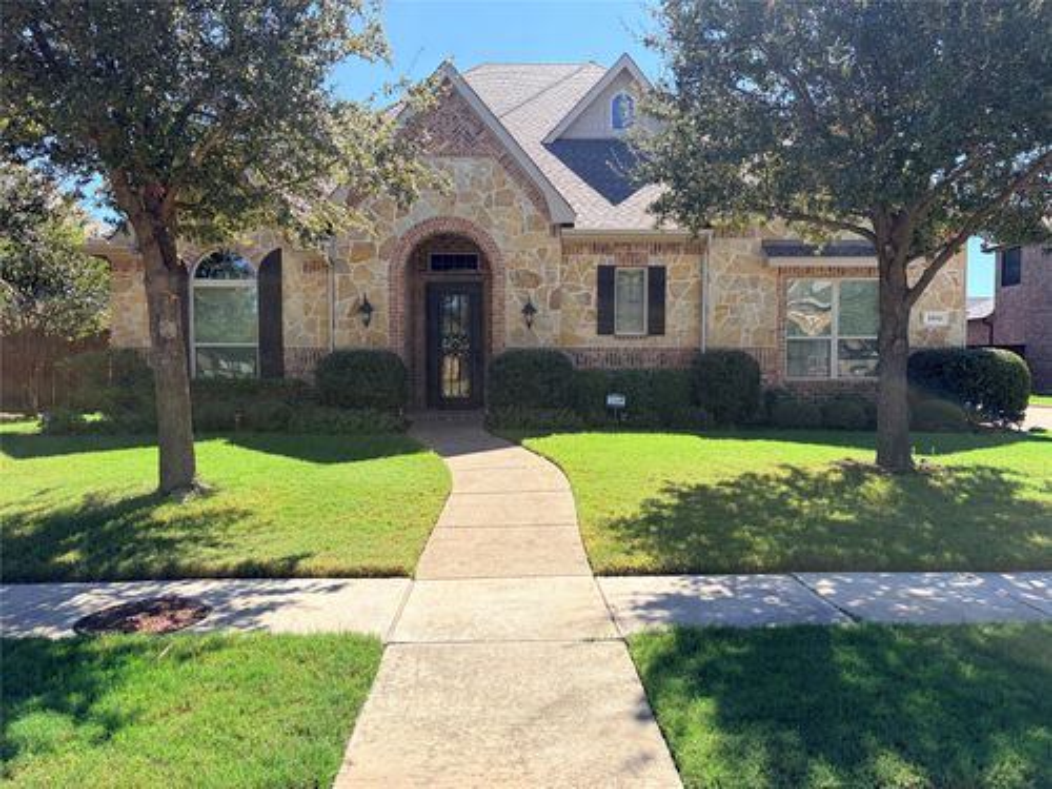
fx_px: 790
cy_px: 394
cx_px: 526
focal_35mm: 26
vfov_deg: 53.1
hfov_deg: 67.3
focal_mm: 5.96
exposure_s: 1/1901
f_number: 1.6
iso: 50
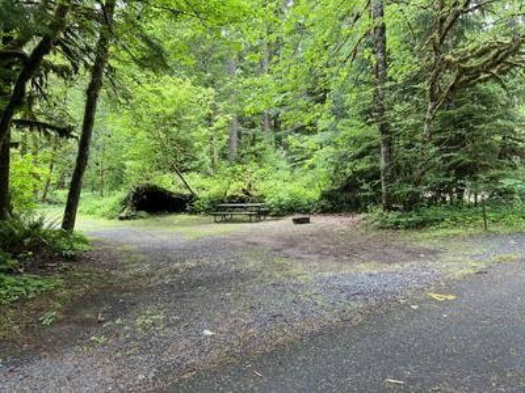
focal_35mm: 26
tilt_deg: +0.9
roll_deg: +0.3
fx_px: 394
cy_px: 196
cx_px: 262
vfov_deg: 53.1
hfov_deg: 67.3
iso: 64
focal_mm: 5.7
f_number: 1.5
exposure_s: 1/121
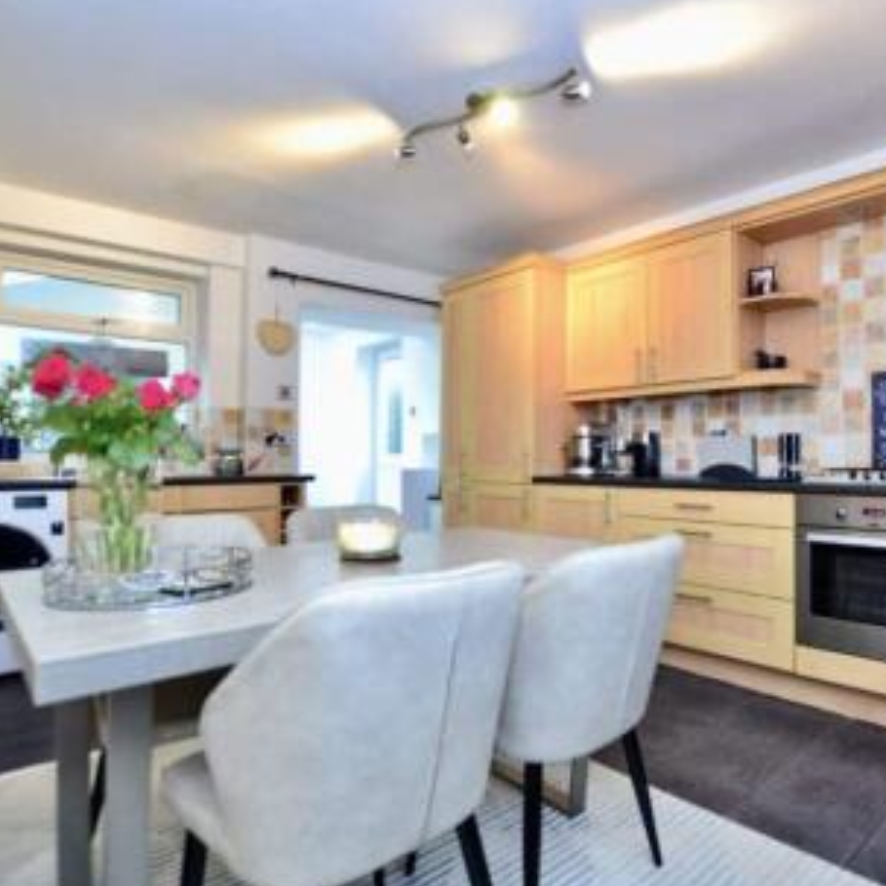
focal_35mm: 20
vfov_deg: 74.8
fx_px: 579
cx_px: 550
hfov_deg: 73.6
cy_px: 449
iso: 800
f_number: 4
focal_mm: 10
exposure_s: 1/60
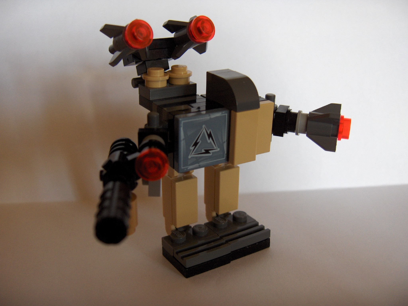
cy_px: 153
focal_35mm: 39
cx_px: 204
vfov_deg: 36.8
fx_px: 460
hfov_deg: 47.9
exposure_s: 1/33.9
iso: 200
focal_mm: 8
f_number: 2.8
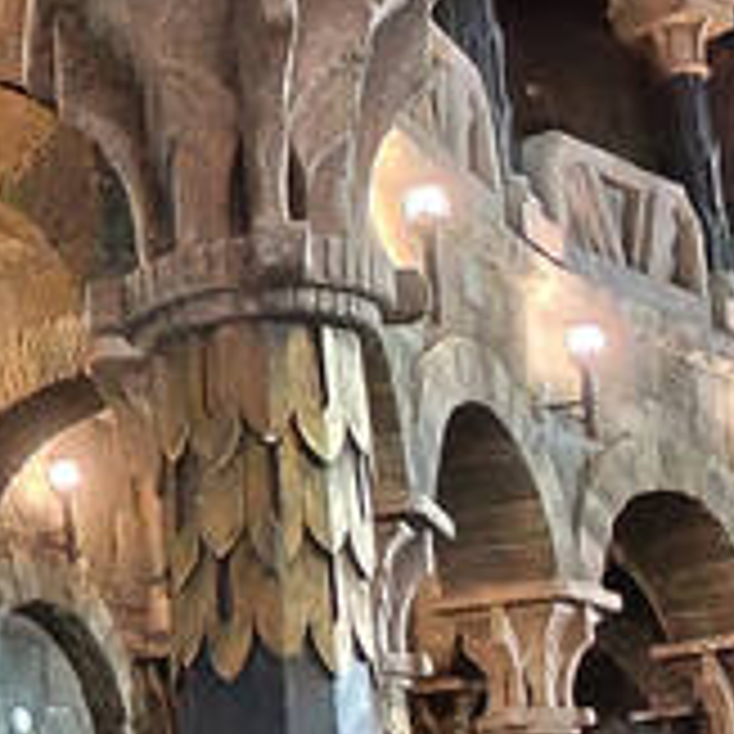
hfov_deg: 20.7
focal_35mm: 75
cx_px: -266
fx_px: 1799
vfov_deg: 23.0
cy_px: 455
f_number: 2.2
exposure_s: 1/13
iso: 6400
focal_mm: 1.96
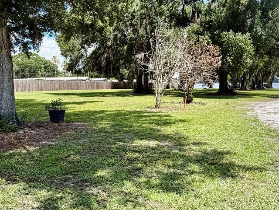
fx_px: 282
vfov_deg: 40.7
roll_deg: +0.6
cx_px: 128
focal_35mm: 35
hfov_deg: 52.6
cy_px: 103
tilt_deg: -5.0
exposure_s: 1/770
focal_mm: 2.22
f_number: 2.2
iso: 40
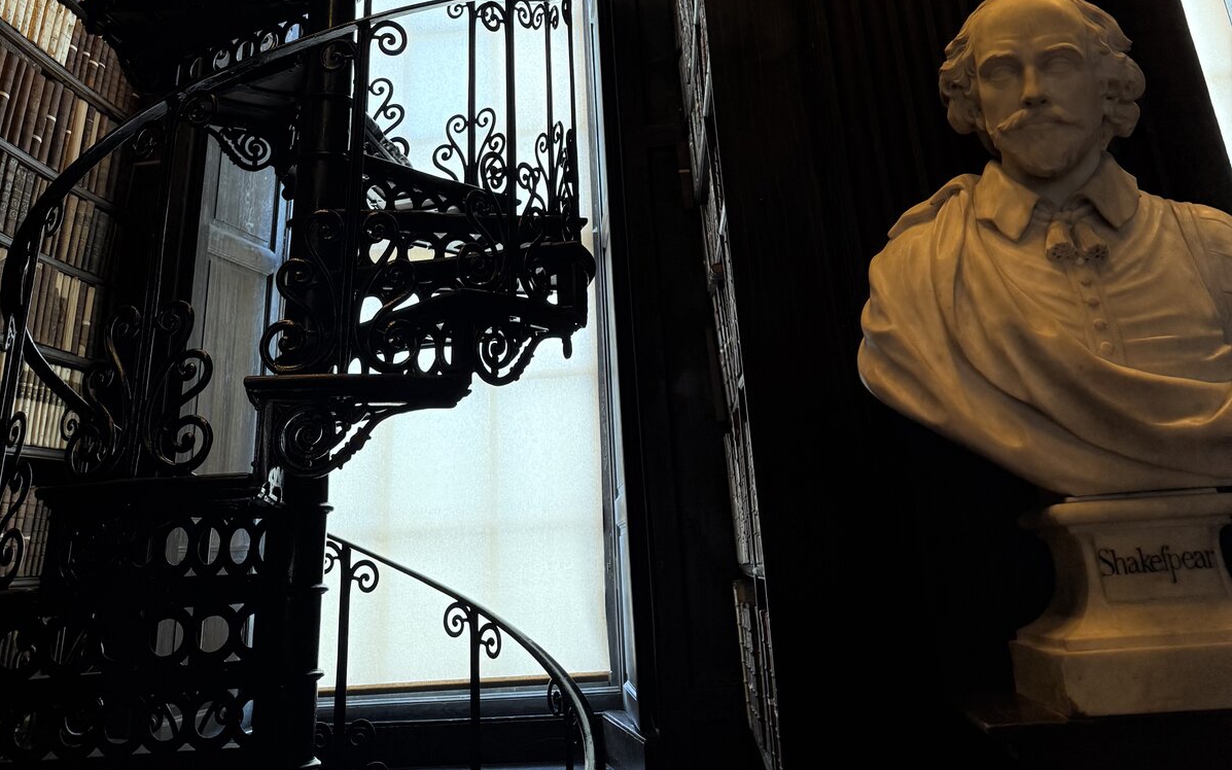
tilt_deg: +26.5
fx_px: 1142
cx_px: 615
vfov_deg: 33.9
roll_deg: +2.9
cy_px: -7
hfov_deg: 56.7
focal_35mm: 34
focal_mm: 6.76
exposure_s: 1/50
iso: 125
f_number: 1.78
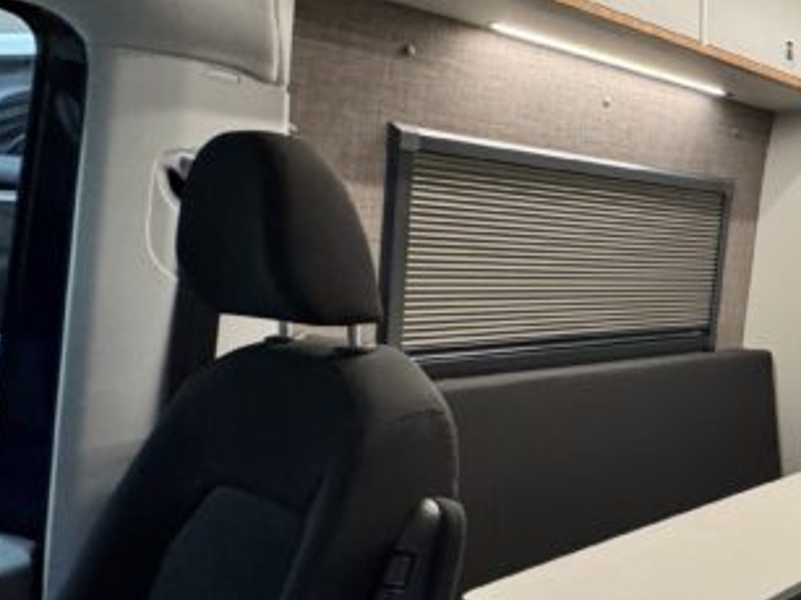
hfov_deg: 40.9
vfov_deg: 40.6
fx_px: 810
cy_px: 331
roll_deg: -1.9
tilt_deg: -6.5
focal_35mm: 35
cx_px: 905
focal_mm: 2.22
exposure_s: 1/50
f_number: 2.2
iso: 250
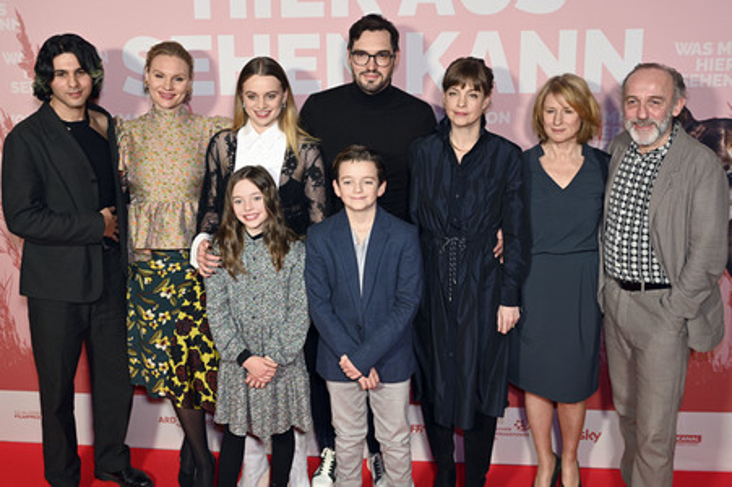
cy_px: 244
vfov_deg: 35.0
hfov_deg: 50.7
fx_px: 772
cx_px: 366
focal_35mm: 38
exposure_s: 1/100
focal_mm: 38
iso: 500
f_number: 4
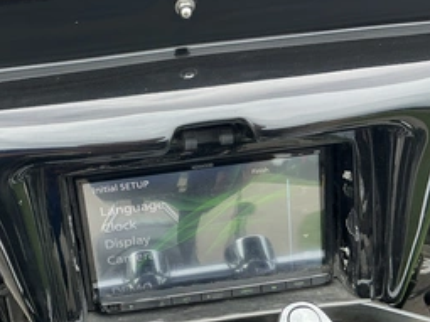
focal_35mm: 44
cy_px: 207
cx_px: 159
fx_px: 546
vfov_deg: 32.6
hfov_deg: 42.6
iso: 25
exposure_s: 1/137
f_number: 1.8
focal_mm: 3
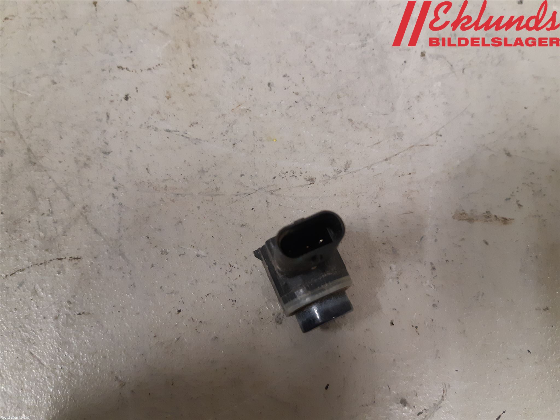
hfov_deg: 67.3
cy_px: 210
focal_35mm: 26
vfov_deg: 53.1
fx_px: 421
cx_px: 280
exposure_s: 1/50
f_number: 1.7
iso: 250
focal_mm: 3.93
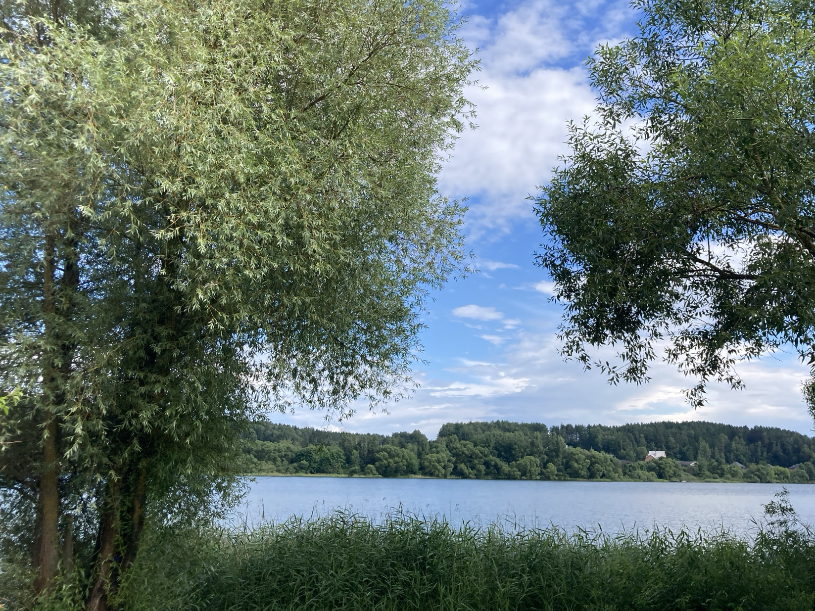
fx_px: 800
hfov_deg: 53.8
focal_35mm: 34
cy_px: 274
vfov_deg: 41.7
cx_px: 460
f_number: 1.8
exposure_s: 1/1297
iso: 20
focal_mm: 3.99
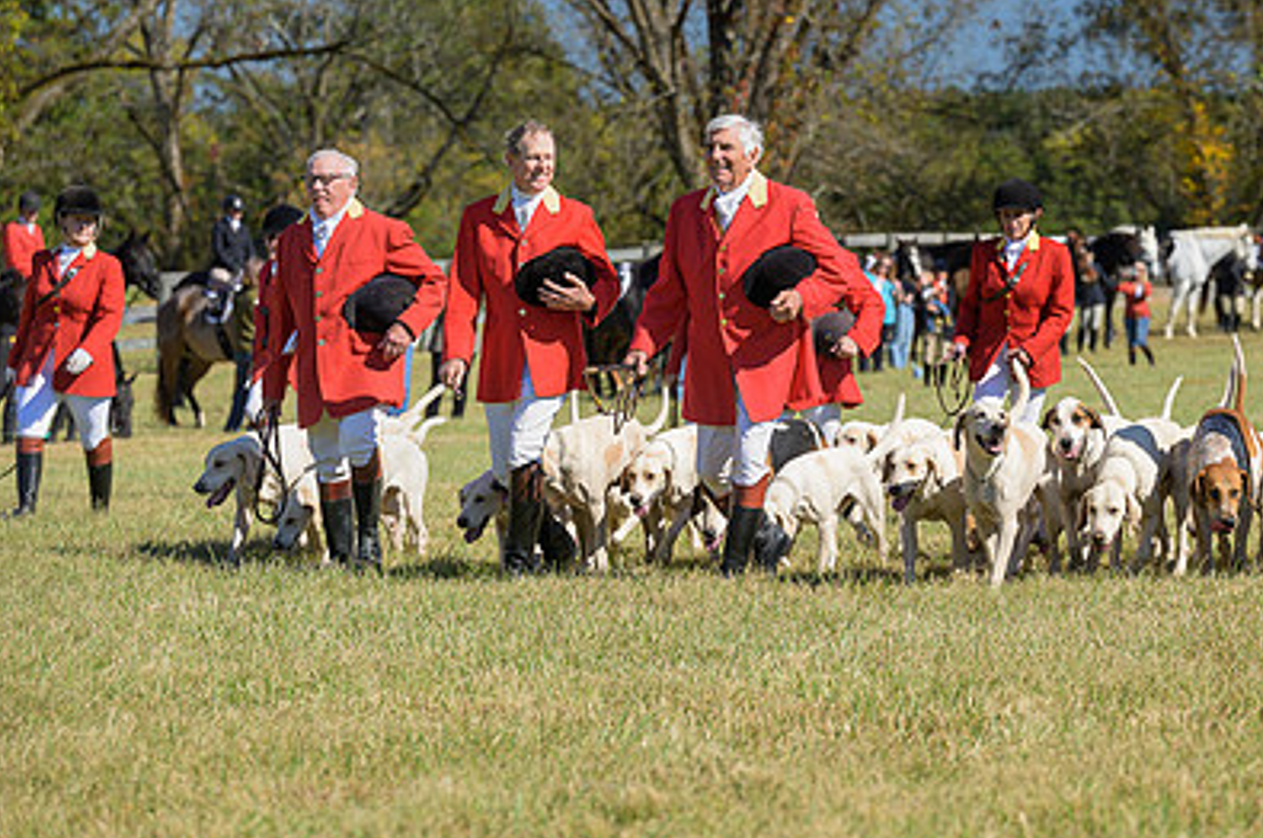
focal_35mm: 147
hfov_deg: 13.9
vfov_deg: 9.3
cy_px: 250
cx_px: 908
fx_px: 5149
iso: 200
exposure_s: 1/1000
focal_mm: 100
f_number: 4
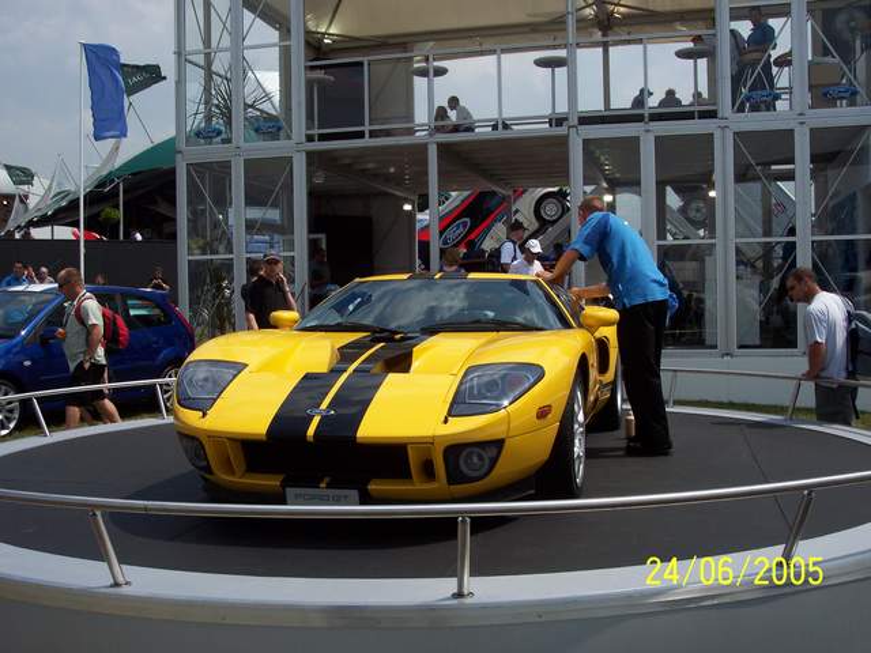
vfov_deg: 37.7
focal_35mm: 38
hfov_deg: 49.0
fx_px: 956
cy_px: 326
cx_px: 436
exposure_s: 1/1000
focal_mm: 8
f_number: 4.8
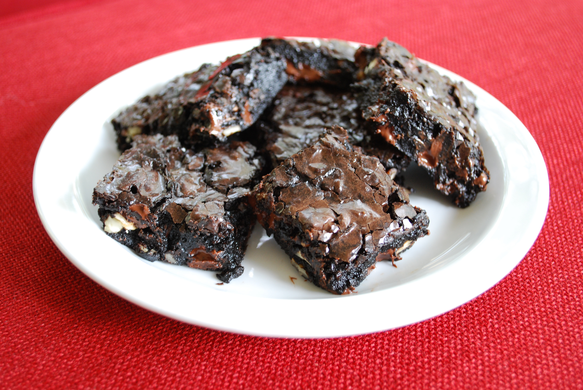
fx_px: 681
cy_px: 195
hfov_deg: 46.3
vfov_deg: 32.0
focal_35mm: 42
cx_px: 292
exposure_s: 1/15
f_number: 4.5
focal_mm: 28
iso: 400
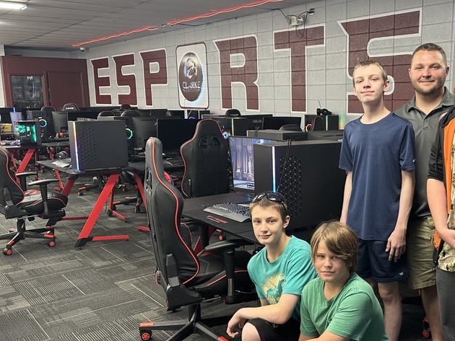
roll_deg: -0.3
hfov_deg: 46.5
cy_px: 195
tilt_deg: -9.6
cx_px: 330
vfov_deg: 36.8
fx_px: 513
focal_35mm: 39
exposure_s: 1/60
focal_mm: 6.86
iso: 160
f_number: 1.78
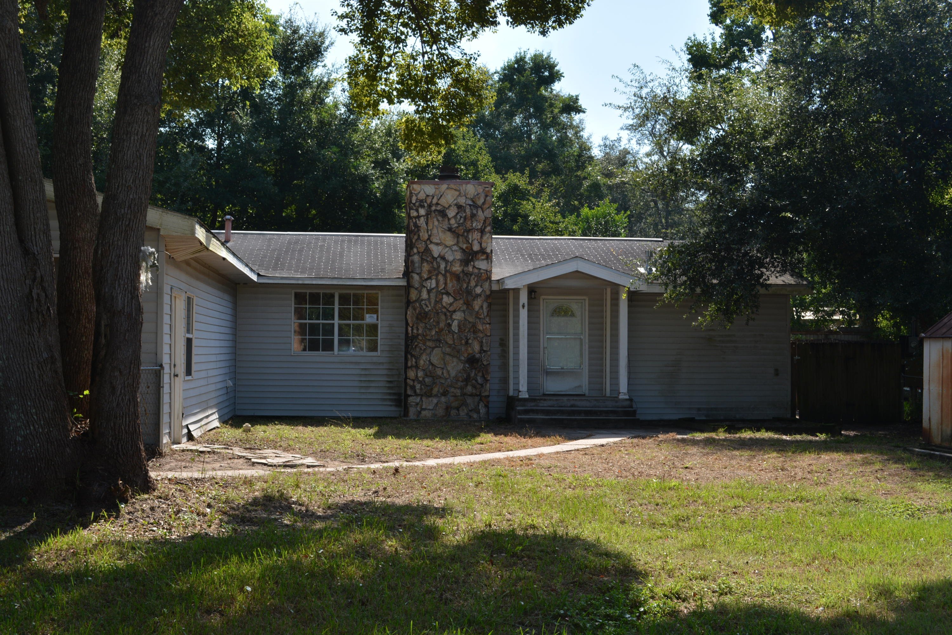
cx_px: 476
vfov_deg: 30.9
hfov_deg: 45.0
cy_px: 318
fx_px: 1150
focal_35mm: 44
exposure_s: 1/200
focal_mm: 29
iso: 100
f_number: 9
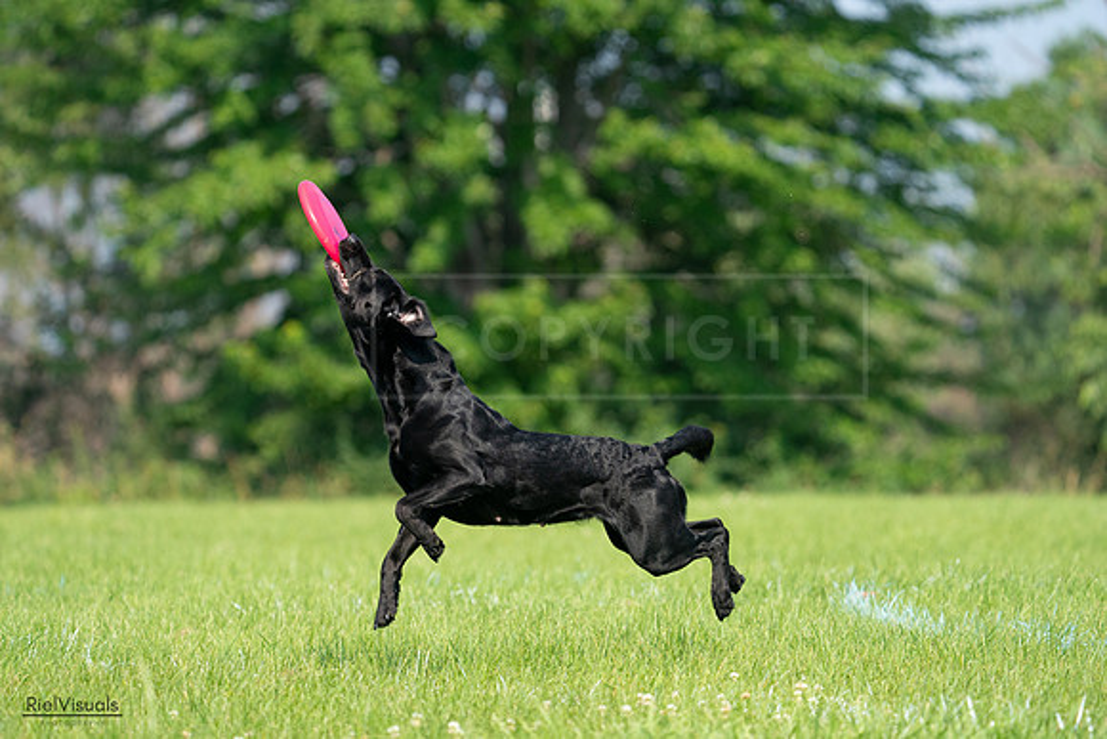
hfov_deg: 7.0
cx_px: 554
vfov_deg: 4.7
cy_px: 370
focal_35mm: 293
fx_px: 9011
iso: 1600
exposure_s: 1/4000
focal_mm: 293
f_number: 6.3
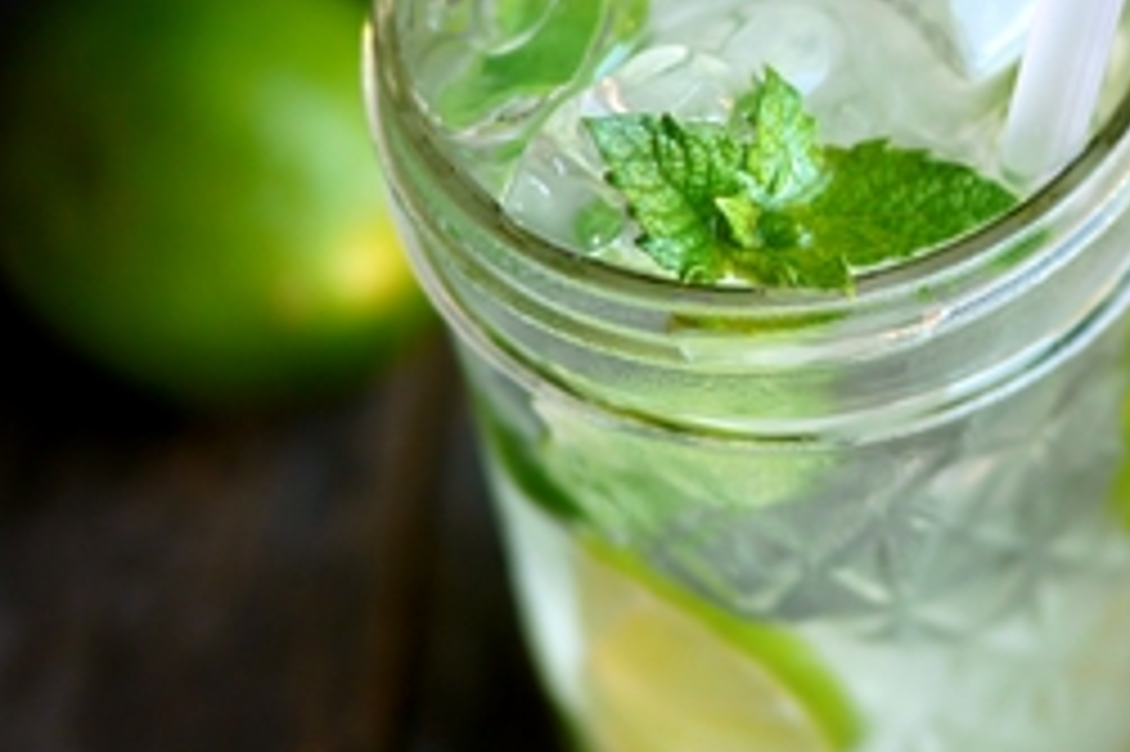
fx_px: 3733
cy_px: -88
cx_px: 1186
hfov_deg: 16.8
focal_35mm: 119
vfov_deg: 11.3
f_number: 1.8
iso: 100
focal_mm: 25
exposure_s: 1/160
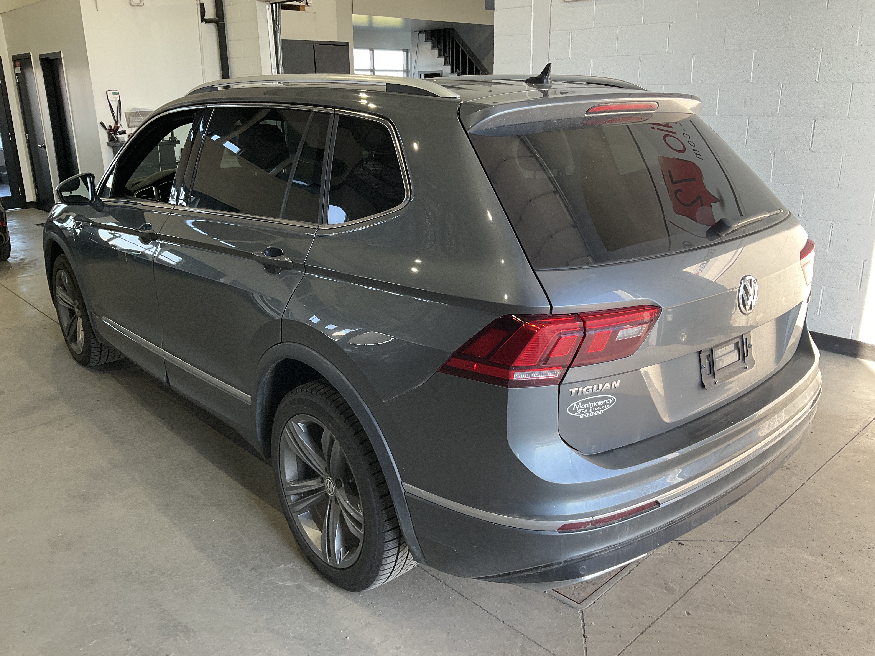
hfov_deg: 61.7
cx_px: 438
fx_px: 733
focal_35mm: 29
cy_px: 328
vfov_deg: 48.2
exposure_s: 1/122
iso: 32
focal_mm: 3
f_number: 1.8
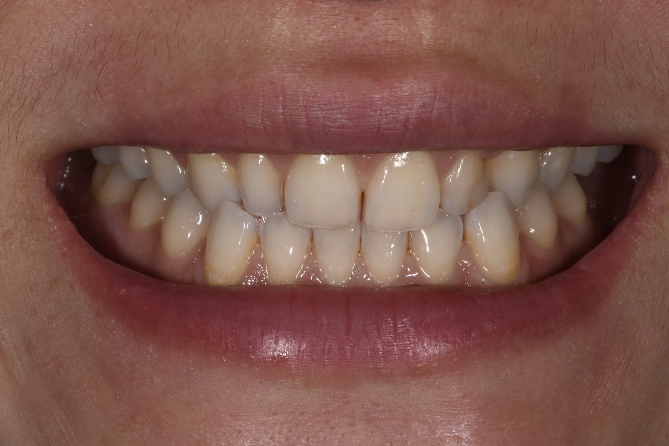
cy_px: 223
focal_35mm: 127
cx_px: 334
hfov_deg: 16.1
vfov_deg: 10.8
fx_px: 2360
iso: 100
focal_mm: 85
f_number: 29
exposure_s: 1/60
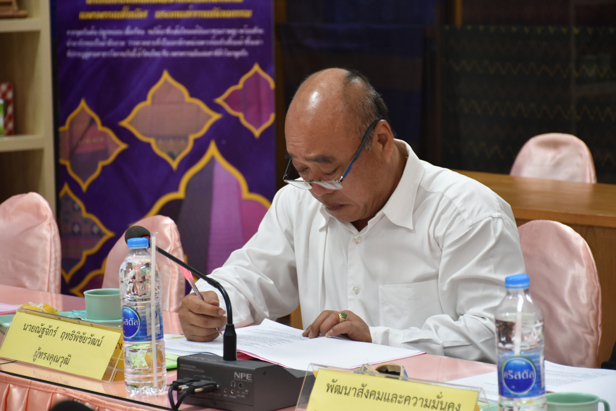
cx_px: 308
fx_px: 2053
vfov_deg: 11.4
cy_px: 206
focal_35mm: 120
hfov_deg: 17.1
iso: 800
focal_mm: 80
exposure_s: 1/40
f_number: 5.3
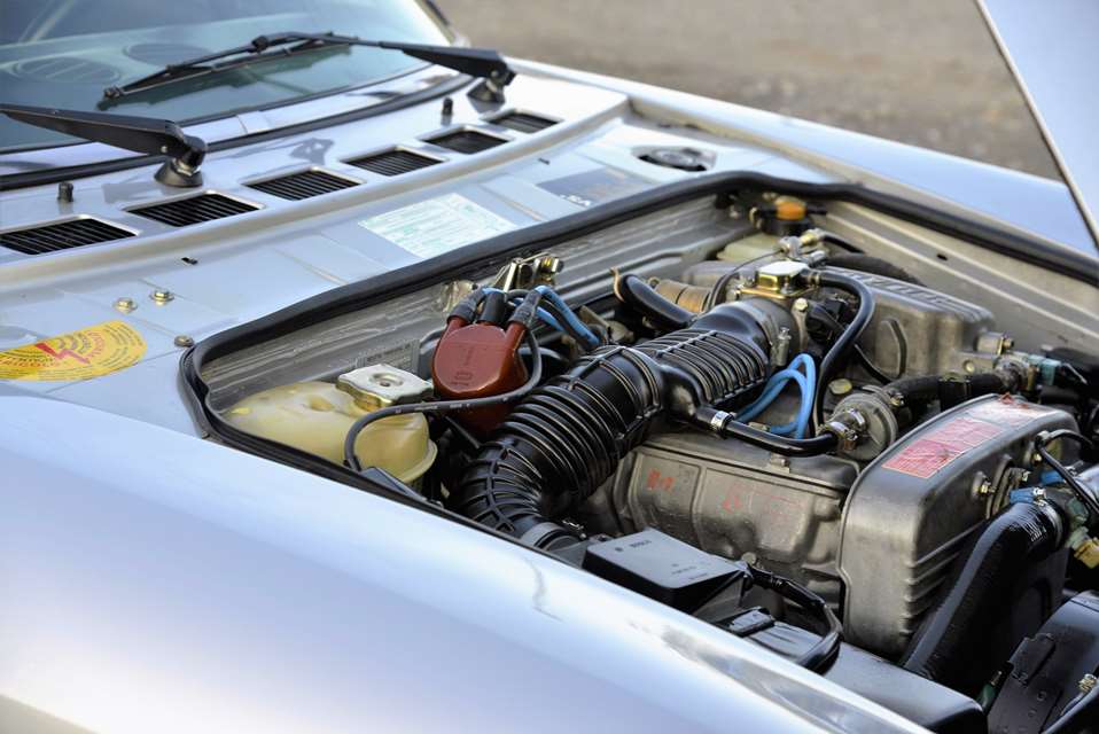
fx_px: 2505
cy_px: 367
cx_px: 550
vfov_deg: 16.7
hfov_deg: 24.7
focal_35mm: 82
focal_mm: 82
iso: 250
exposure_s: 1/125
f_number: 5.6
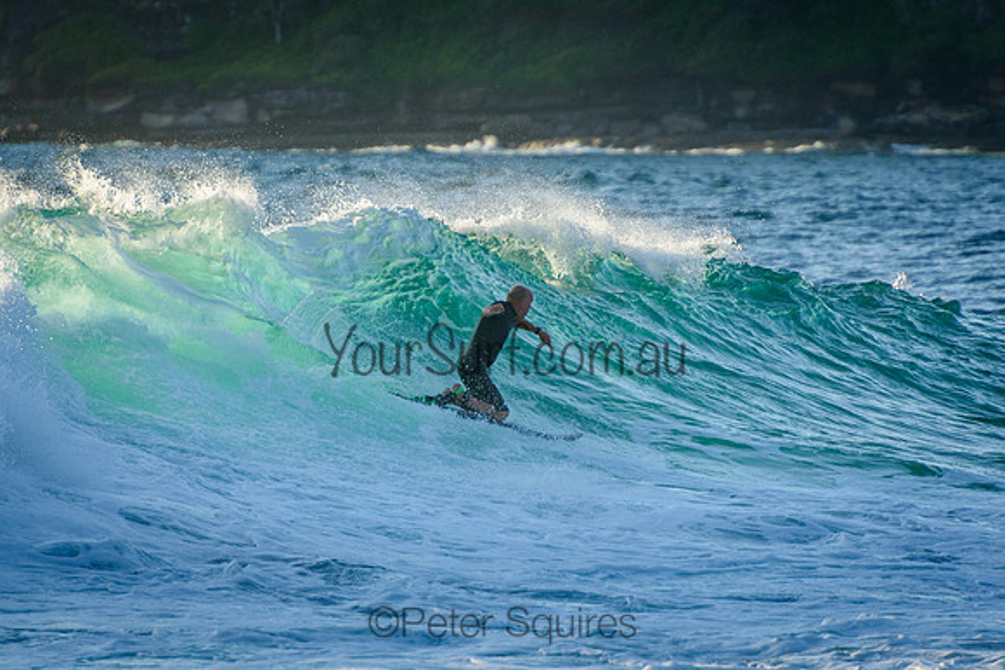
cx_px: 502
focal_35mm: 611
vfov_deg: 2.3
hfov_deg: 3.4
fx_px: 17047
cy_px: 335
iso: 560
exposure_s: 1/2000
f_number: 5.6
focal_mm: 400
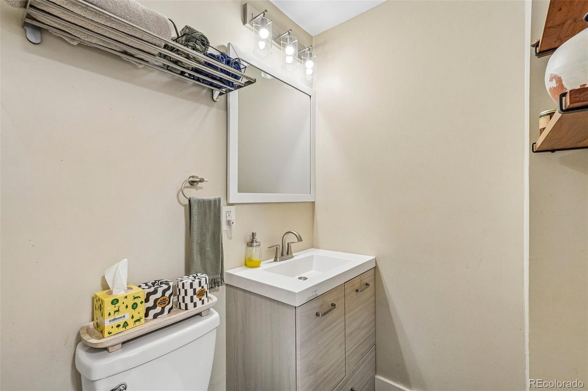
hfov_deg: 100.4
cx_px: 294
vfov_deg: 77.3
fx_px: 245
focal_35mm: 15
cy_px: 196
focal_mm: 10
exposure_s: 1/4
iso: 800
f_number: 8
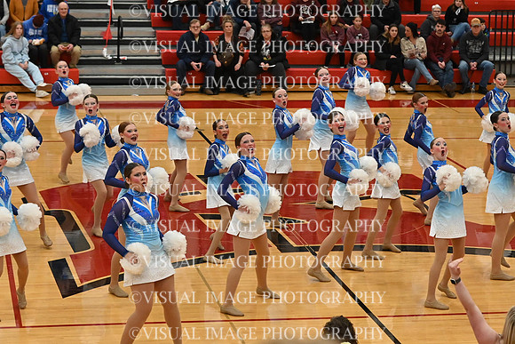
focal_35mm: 105
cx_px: 258
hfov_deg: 19.5
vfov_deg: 13.0
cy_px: 172
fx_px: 1502
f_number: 4
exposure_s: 1/400
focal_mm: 70
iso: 6400
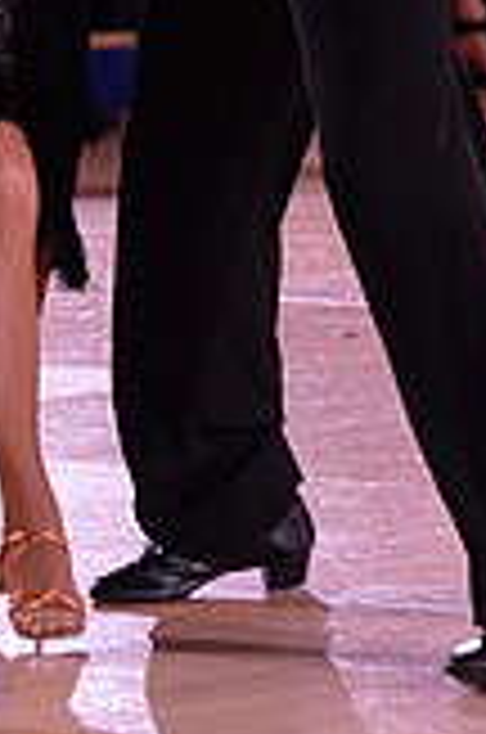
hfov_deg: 3.2
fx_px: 8683
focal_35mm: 427
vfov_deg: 4.8
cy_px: -230
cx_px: -34
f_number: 5
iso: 2000
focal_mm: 120
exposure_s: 1/250
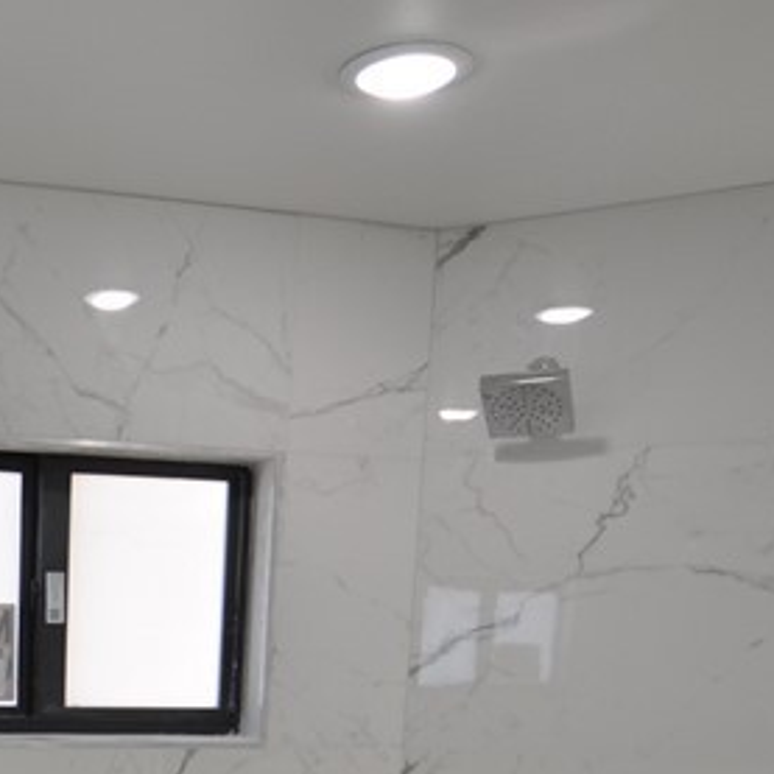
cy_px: 868
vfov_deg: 30.2
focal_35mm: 50
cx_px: -18
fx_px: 1265
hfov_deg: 31.2
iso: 400
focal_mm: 10
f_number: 5
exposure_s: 1/100
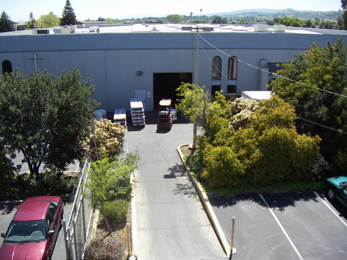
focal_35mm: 36
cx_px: 174
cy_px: 130
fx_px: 361
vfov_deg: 39.7
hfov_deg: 51.4
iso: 64
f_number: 6.7
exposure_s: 1/160
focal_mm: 4.7
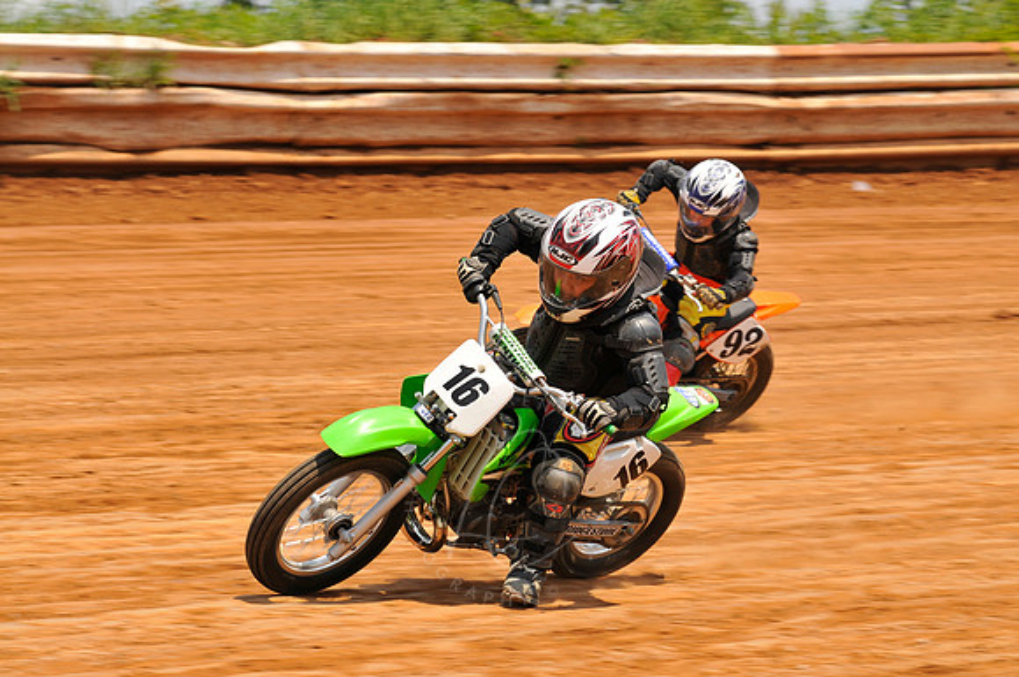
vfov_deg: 8.1
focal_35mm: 168
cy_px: 338
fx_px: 4749
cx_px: 510
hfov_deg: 12.2
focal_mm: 112
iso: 200
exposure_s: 1/400
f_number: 9
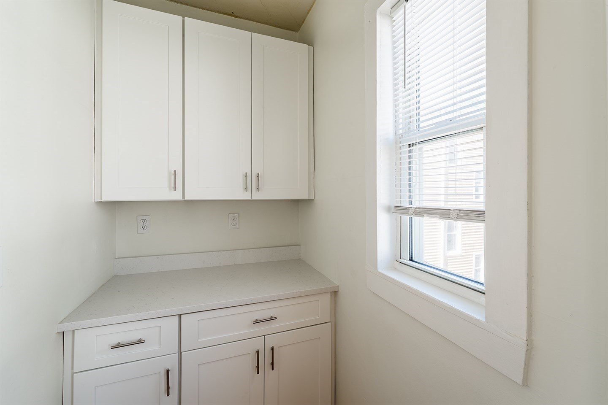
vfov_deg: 81.2
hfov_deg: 104.3
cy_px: 202
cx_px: 304
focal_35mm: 14
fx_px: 236
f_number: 8
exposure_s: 1/60
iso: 100
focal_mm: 14
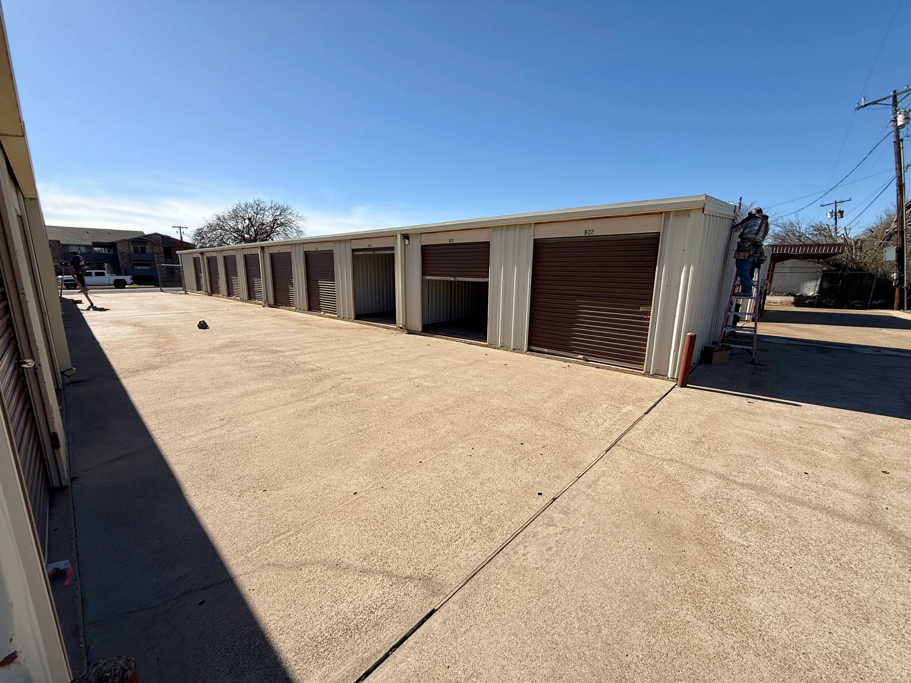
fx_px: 368
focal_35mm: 14
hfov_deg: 102.1
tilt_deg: -11.3
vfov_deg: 85.7
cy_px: 342
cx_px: 456
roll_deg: -1.0
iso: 50
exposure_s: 1/2841
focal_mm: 2.22
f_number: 2.2
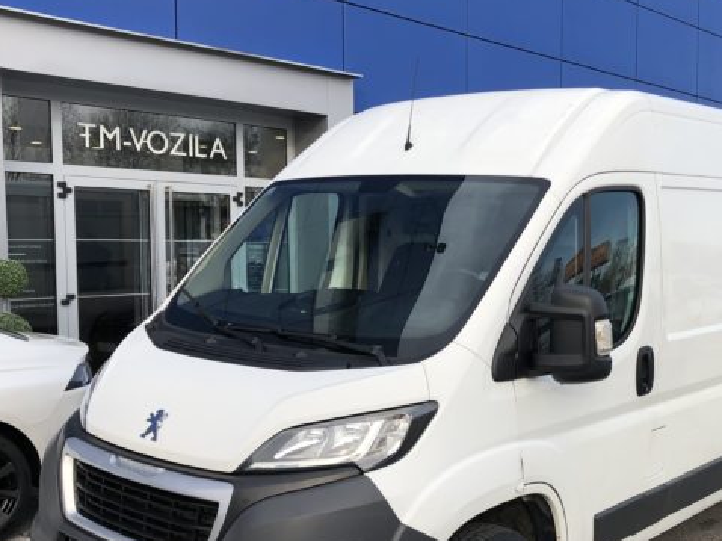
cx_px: 470
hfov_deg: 41.6
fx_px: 938
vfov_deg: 32.0
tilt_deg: -4.3
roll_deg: +0.3
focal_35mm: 45
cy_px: 342
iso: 20
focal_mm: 3.99
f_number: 1.8
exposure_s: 1/842
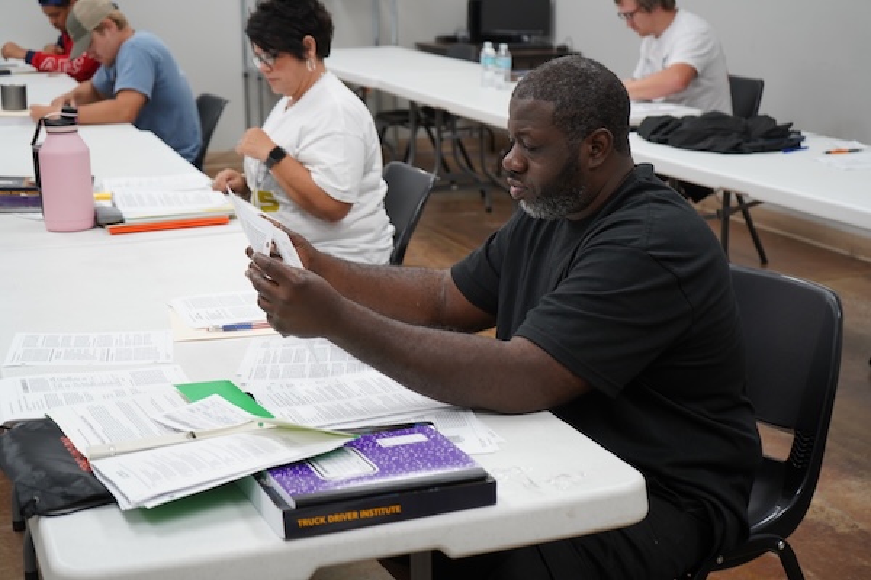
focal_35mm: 56
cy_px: 290
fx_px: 1355
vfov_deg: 24.2
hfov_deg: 35.6
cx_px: 436
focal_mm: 56
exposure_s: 1/60
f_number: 5
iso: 640
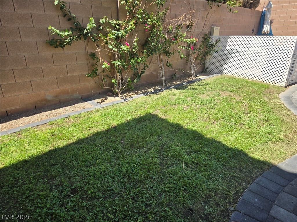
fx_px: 197
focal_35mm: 23
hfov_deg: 73.9
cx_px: 148
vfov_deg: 58.9
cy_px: 111
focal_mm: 5.4
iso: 25
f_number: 1.8
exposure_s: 1/1073
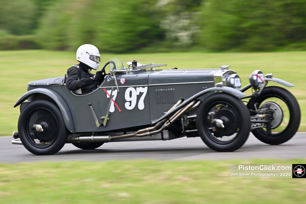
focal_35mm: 200
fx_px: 1699
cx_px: 153
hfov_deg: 10.3
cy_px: 102
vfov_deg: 6.9
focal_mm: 200
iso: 100
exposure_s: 1/160
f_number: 6.3
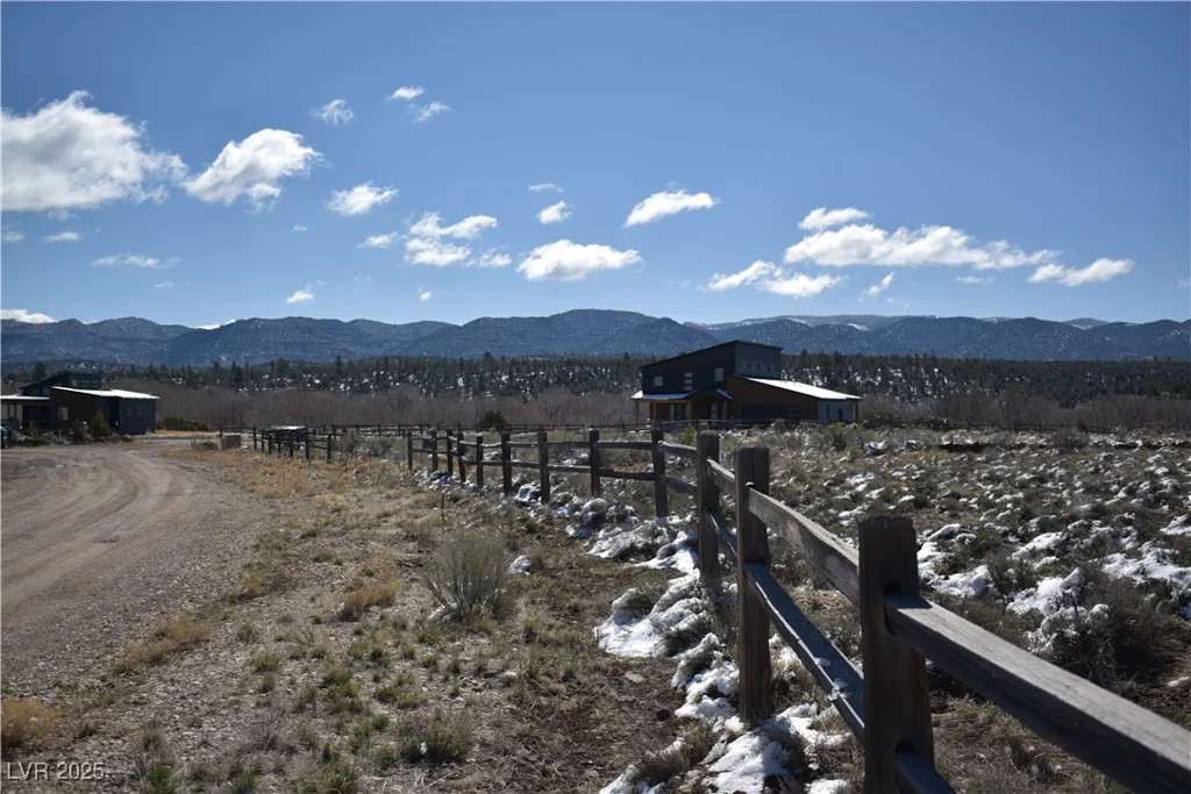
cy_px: 397
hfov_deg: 53.1
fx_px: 1191
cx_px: 596
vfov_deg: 36.9
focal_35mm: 36
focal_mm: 24
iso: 100
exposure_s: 1/1600
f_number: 4
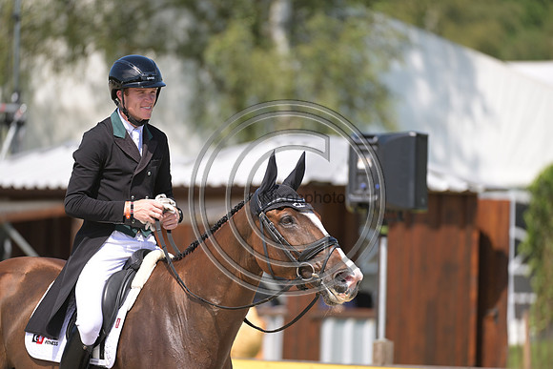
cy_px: 184
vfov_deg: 3.8
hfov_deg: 5.7
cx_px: 276
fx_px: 5531
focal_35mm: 360
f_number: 5
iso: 320
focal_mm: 360
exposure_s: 1/1250
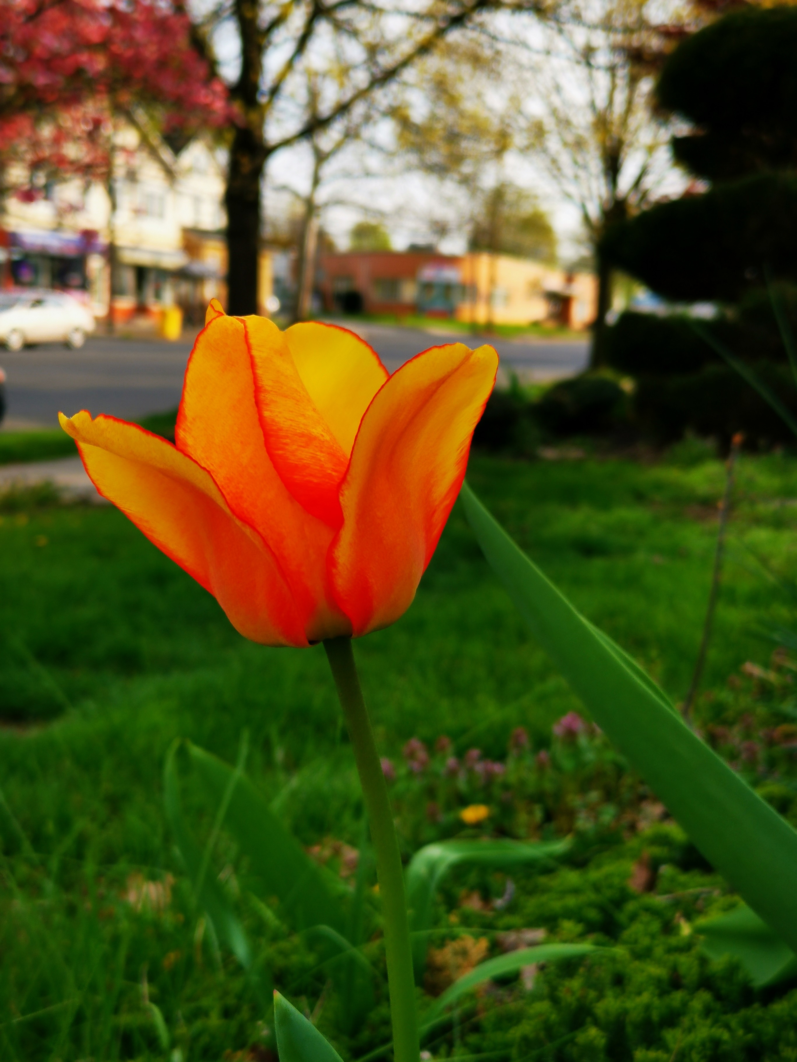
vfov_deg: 42.9
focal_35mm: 44
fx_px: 1351
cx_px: 398
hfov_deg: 32.9
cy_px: 531
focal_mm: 5.58
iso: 50
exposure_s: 1/781
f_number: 1.8
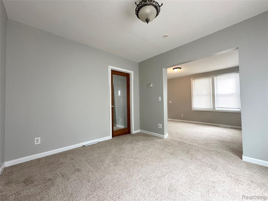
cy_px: 100
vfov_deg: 85.7
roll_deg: +0.2
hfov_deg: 102.1
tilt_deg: +1.7
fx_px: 108
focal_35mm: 14
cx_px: 134
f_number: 2.2
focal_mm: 2.22
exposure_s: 1/60
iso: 250
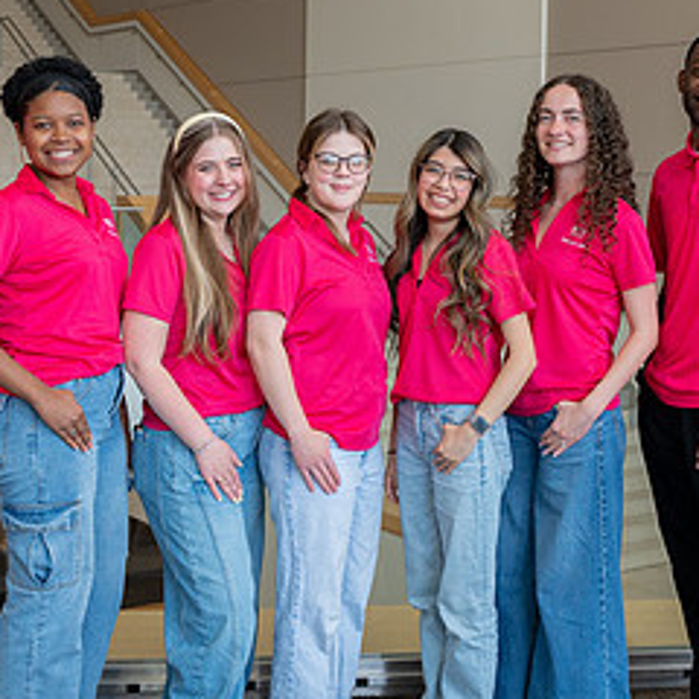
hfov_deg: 26.4
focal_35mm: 65
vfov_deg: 26.4
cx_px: 409
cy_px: 239
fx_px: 1485
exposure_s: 1/200
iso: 320
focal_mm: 24
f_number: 4
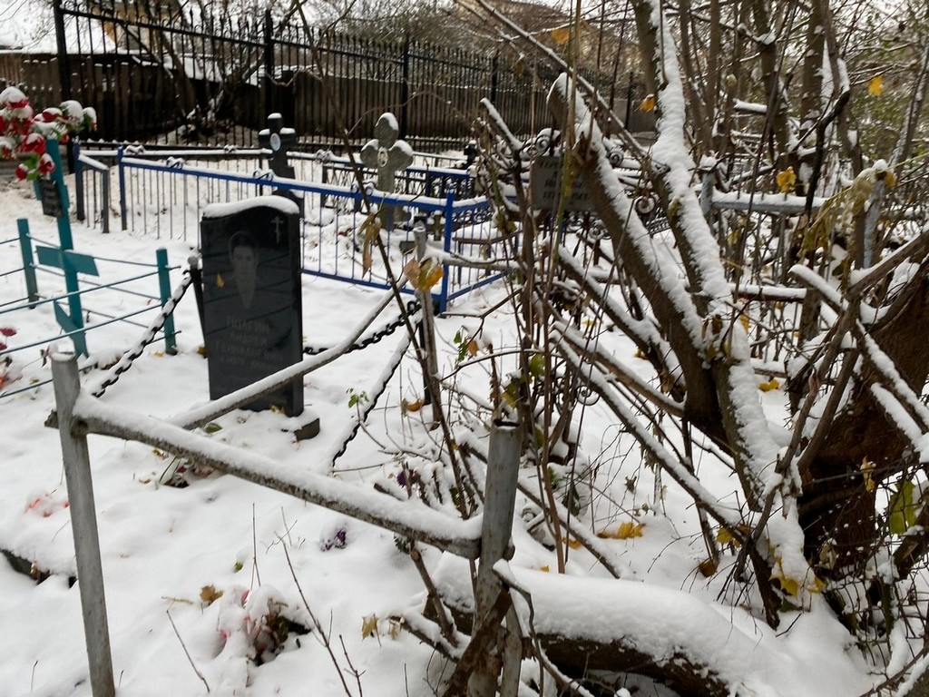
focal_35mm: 26
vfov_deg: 53.1
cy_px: 348
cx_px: 464
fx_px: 698
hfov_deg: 67.3
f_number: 1.8
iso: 40
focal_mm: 4.25
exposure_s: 1/121
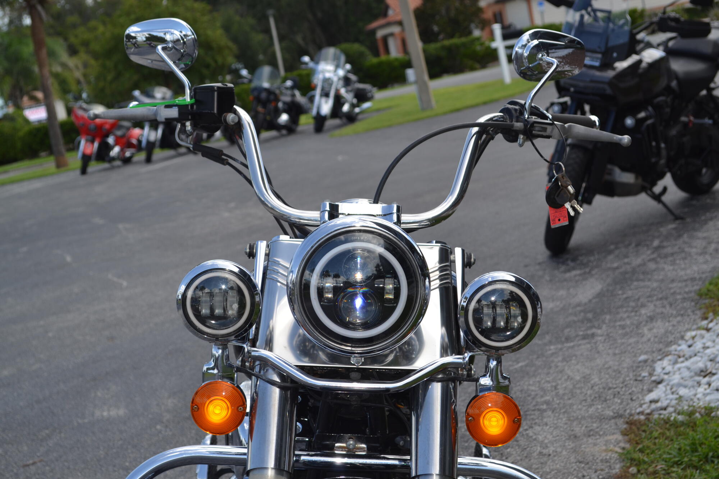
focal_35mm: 72
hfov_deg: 28.1
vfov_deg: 18.9
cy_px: 240
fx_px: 1438
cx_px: 360
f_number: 7.1
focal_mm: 48
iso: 100
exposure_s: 1/200
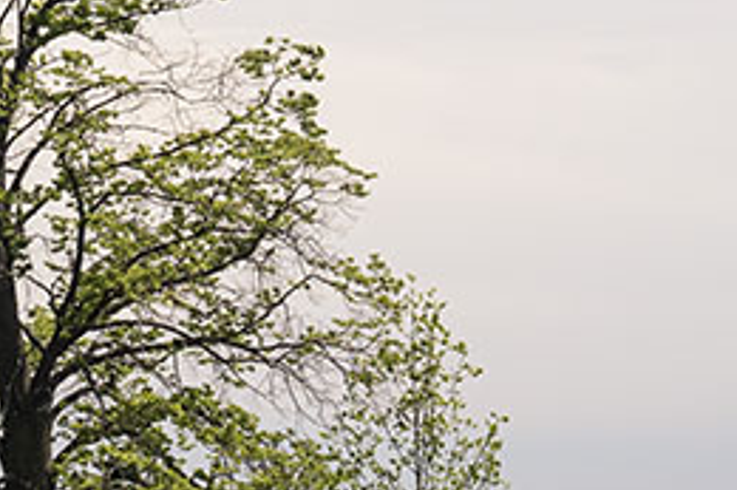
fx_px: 8183
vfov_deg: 3.4
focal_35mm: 400
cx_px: -360
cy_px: 239
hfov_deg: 5.1
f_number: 11
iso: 1000
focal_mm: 104
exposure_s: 1/2500
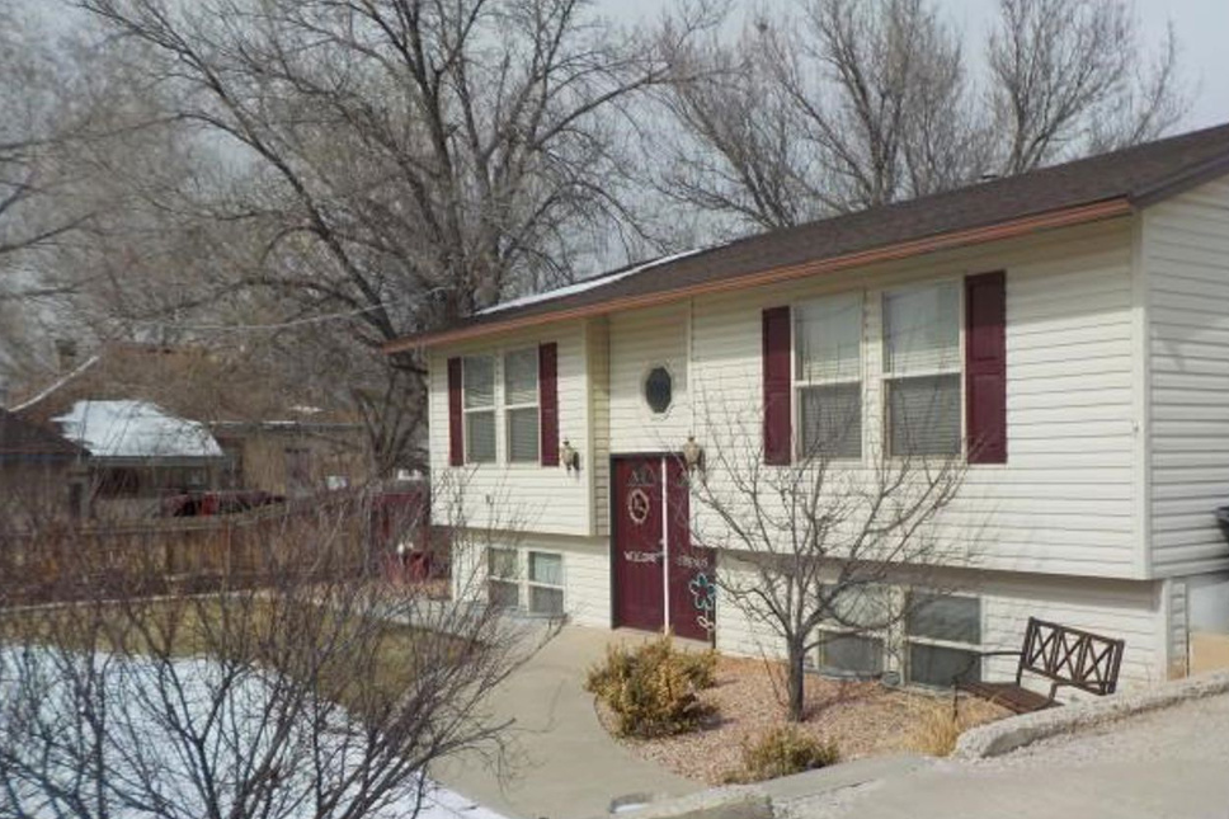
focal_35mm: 33
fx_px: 1126
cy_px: 486
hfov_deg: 57.2
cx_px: 642
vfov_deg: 39.8
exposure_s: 1/500
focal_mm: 4.1
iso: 125
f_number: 6.6
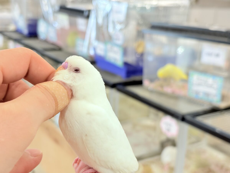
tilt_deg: -15.1
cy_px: 86
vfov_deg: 28.0
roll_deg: -3.0
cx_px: 115
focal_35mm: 52
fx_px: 346
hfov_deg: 36.8
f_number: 1.6
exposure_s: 1/100
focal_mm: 5.96
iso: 64
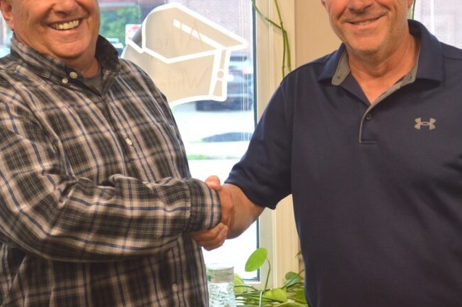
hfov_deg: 19.3
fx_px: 1357
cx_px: 256
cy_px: 103
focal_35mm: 106
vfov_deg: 12.9
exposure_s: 1/60
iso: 900
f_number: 5.3
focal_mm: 45
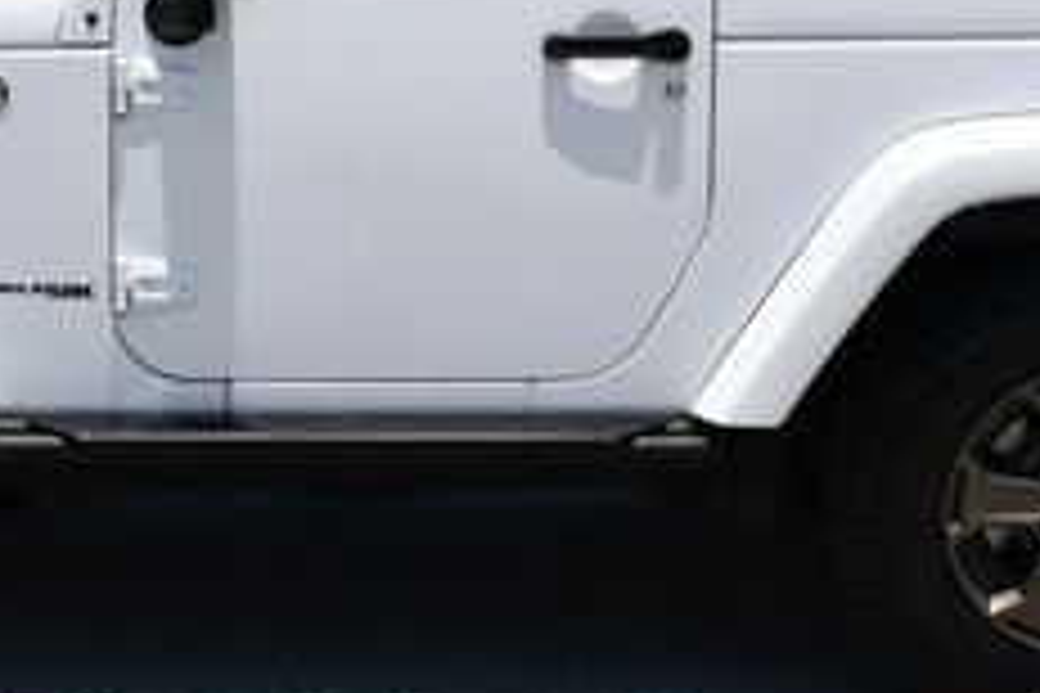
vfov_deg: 11.1
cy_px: -76
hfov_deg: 16.7
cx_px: 342
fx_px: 3524
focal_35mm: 122
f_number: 9
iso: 100
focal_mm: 22
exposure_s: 1/320
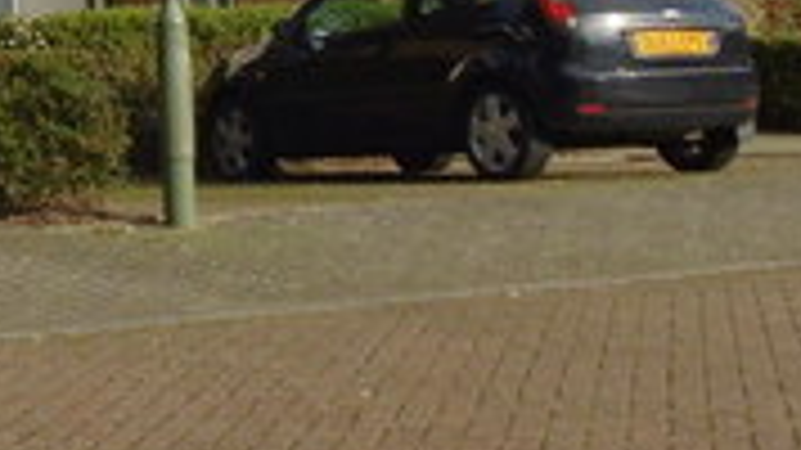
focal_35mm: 108
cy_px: -153
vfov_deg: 10.9
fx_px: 2293
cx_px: -36
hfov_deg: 19.2
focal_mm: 4
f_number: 8.6
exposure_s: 1/125
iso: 100
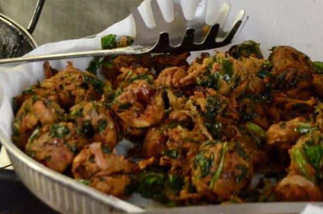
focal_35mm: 162
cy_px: 28
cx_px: 17
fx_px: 1451
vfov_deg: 8.4
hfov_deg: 12.6
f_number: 4.8
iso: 2200
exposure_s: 1/30
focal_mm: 48
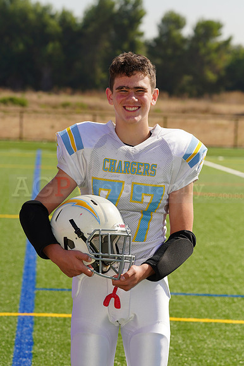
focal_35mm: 187
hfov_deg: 7.3
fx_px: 1903
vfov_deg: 11.0
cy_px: 183
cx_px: 122
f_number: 10
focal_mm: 187
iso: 100
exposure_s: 1/250
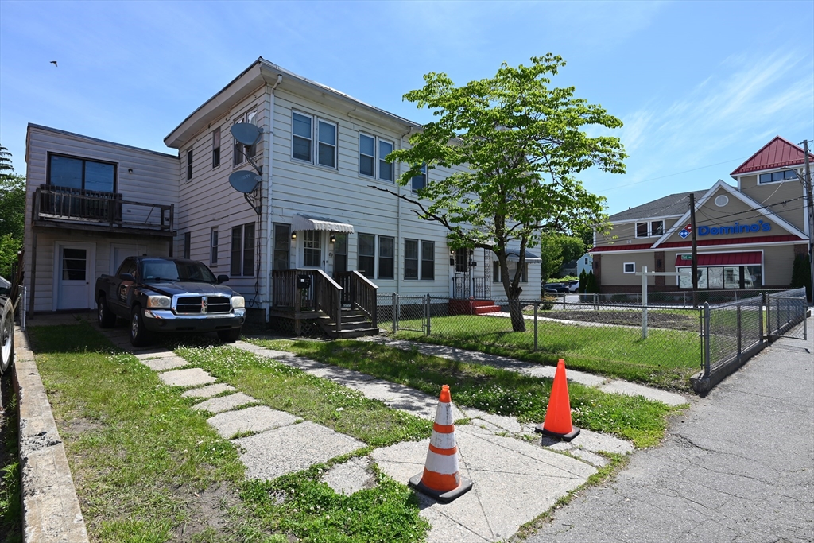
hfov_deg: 88.4
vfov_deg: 66.0
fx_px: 418
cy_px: 272
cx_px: 407
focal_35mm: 18
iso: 100
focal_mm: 18.5
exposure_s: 1/320
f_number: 6.3
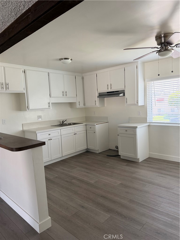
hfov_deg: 56.8
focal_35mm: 24
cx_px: 90
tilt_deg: -5.1
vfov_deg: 71.6
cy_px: 120
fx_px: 166
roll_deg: +2.8
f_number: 1.78
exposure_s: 1/121
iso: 160
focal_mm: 6.76
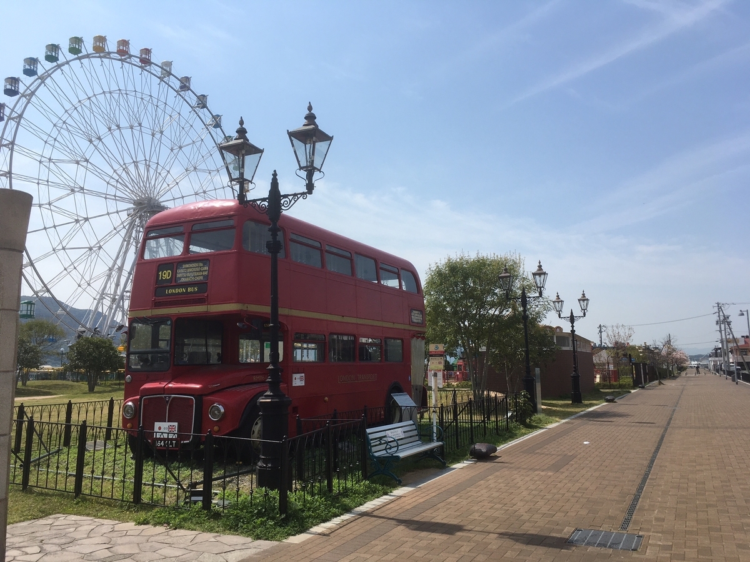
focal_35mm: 29
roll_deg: +0.4
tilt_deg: +6.8
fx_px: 628
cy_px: 281
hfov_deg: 61.7
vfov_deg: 48.2
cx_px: 375
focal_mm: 4.15
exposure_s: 1/2137
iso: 25
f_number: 2.2
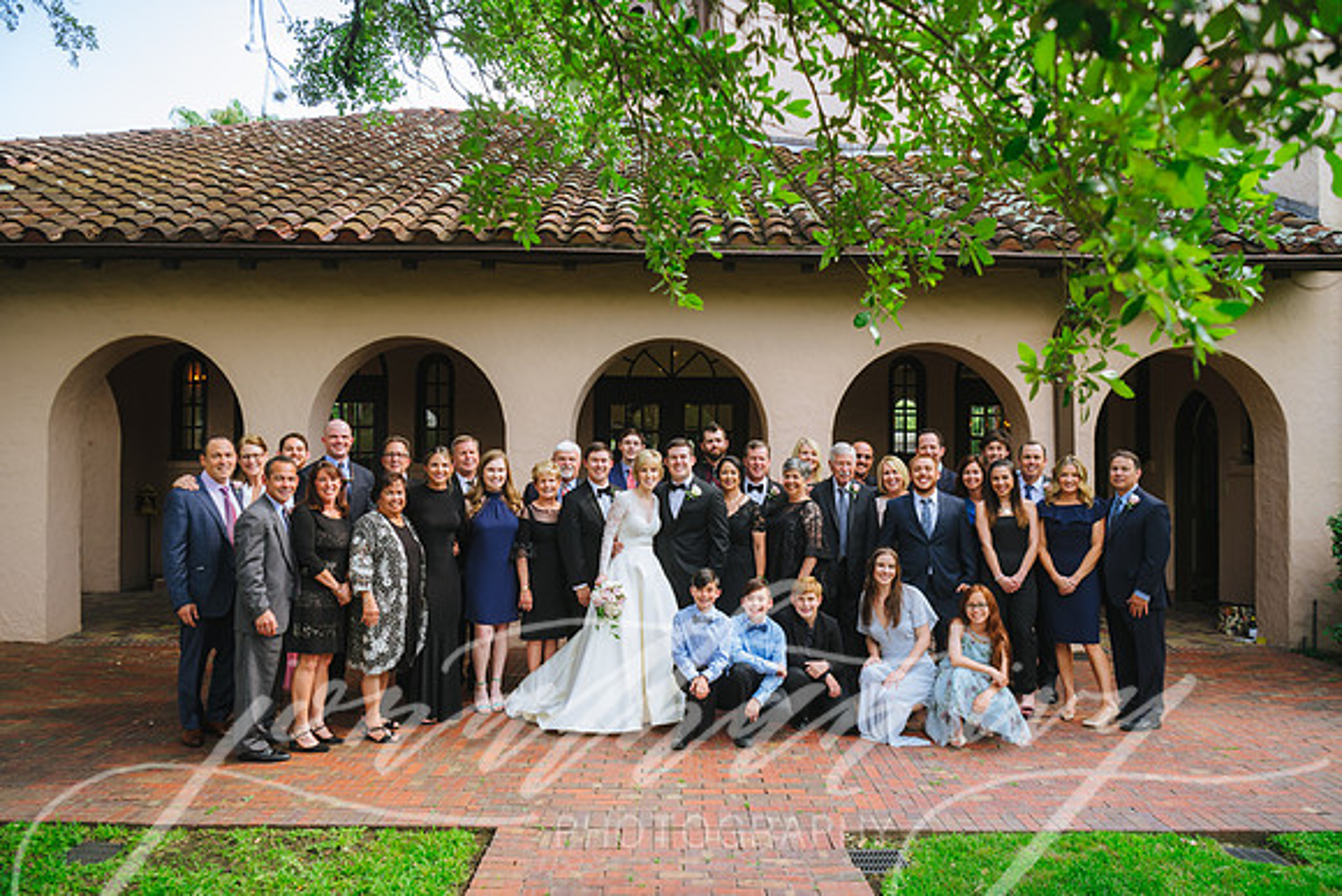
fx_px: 895
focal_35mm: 24
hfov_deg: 73.7
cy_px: 448
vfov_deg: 53.2
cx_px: 671
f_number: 3.5
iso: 250
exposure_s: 1/320
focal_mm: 24
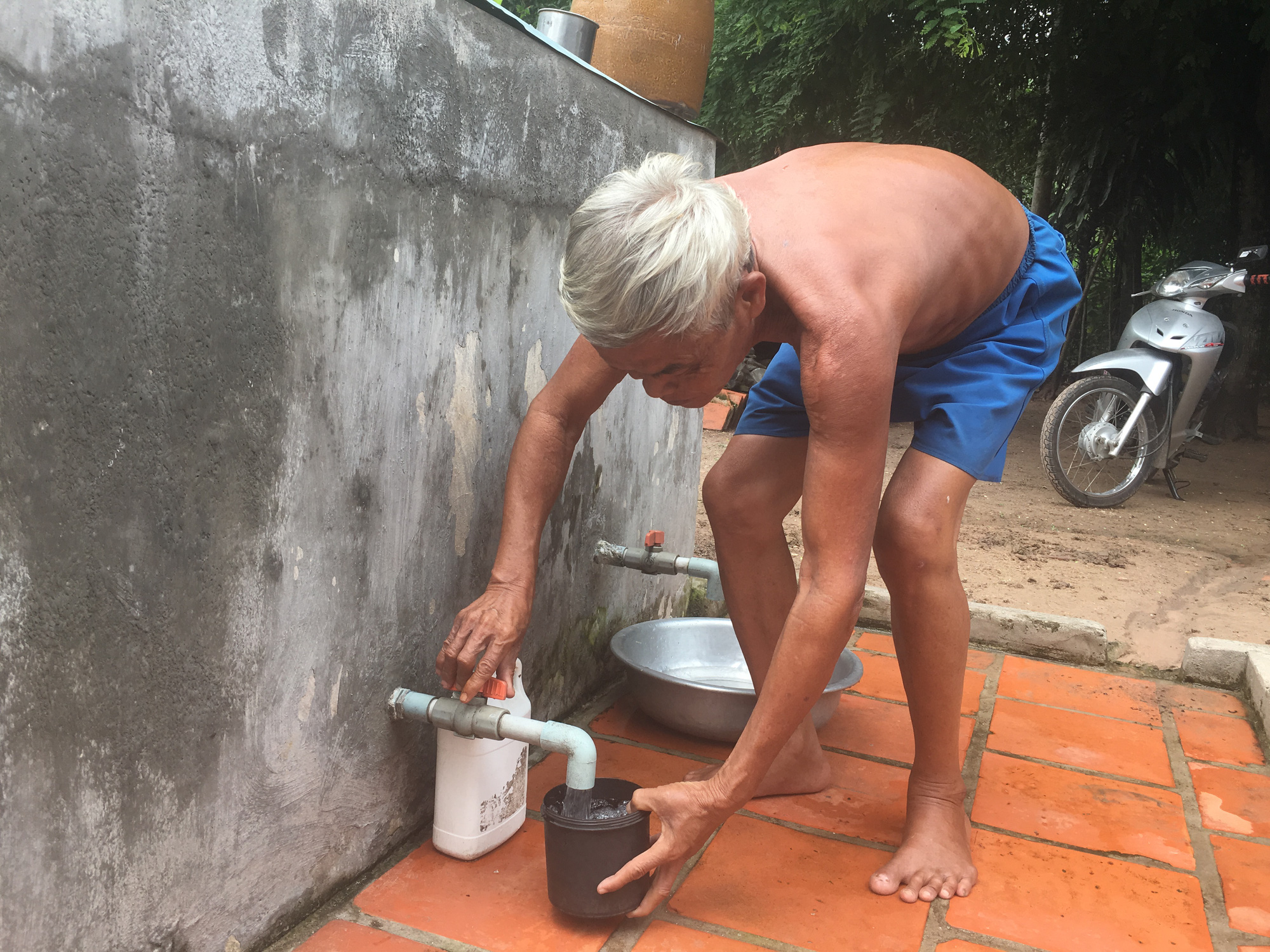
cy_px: 476
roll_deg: -2.1
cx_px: 635
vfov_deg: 48.2
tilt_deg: -8.0
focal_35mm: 29
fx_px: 1064
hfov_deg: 61.7
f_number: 2.2
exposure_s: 1/262
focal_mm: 4.15
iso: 25
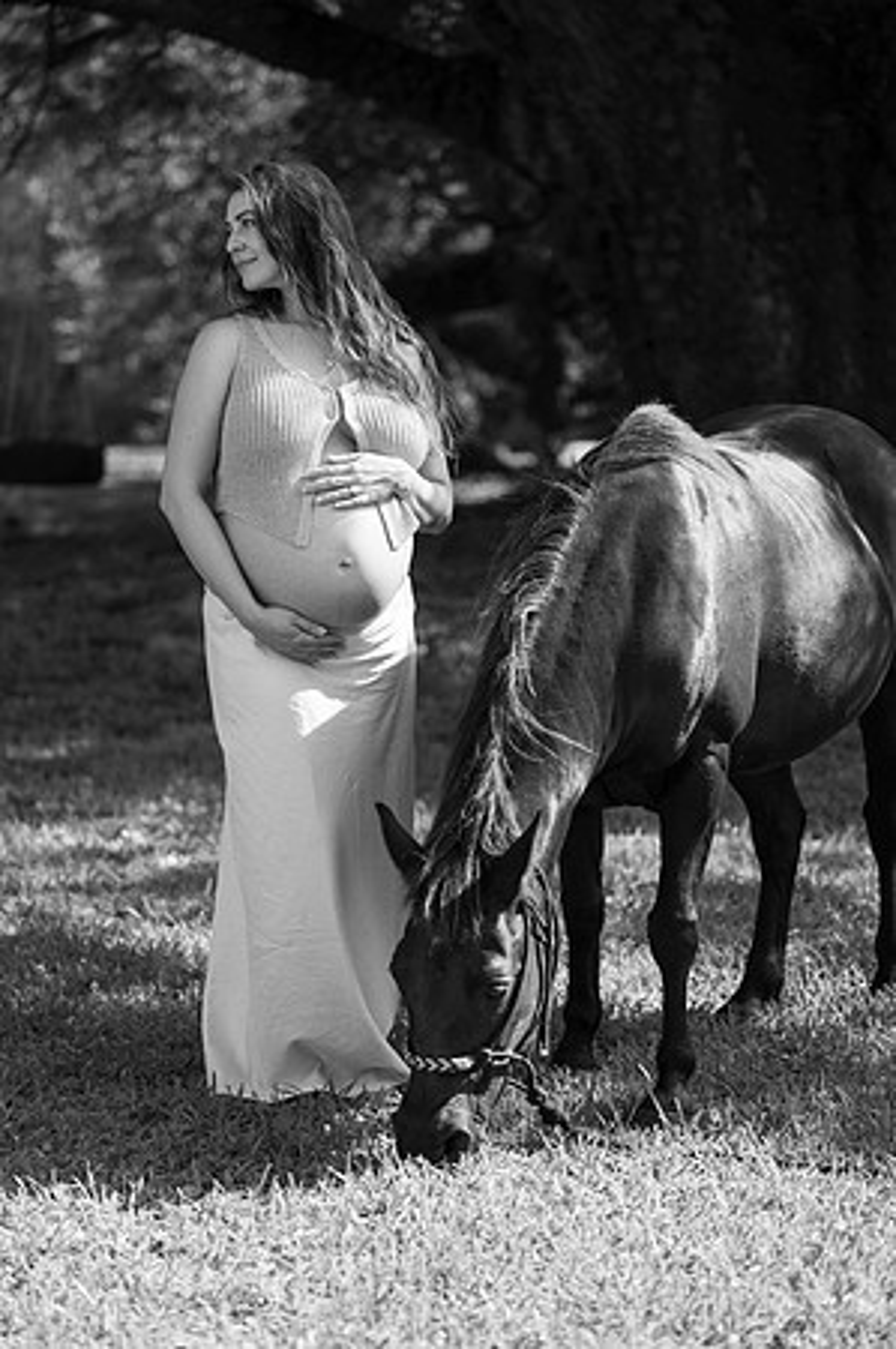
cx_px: 448
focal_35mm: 95
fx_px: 3555
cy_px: 674
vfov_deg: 21.5
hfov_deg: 14.4
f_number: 2.8
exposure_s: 1/500
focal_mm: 95
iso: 100
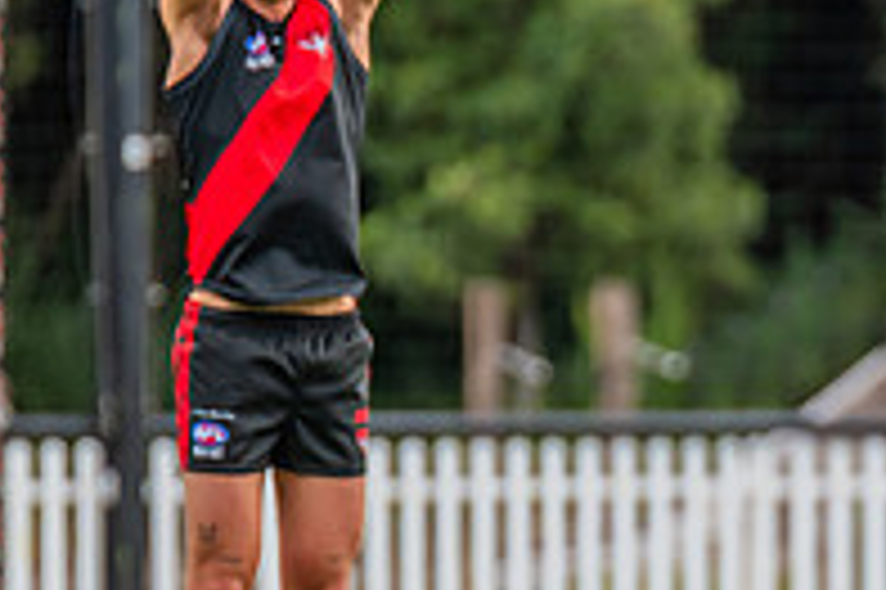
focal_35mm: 1288
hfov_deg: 1.6
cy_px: 492
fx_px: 31672
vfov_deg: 1.1
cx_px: 1215
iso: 800
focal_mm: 420
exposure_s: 1/1250
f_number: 5
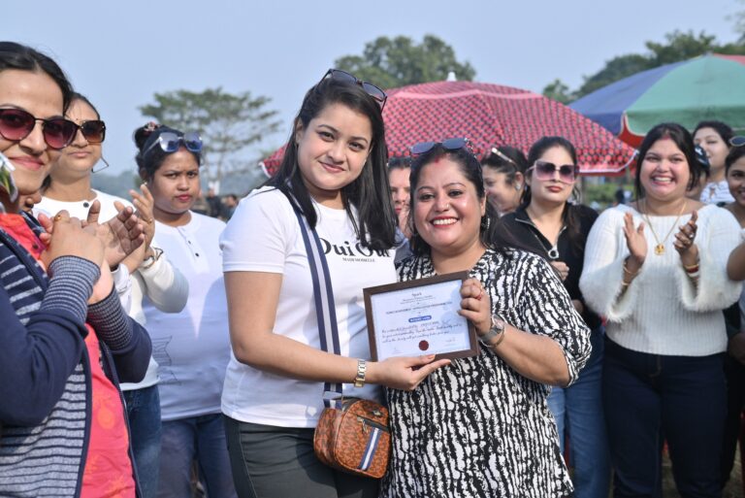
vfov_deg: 27.0
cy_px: 249
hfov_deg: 39.6
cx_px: 372
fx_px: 1035
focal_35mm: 50
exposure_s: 1/320
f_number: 5.6
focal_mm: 50
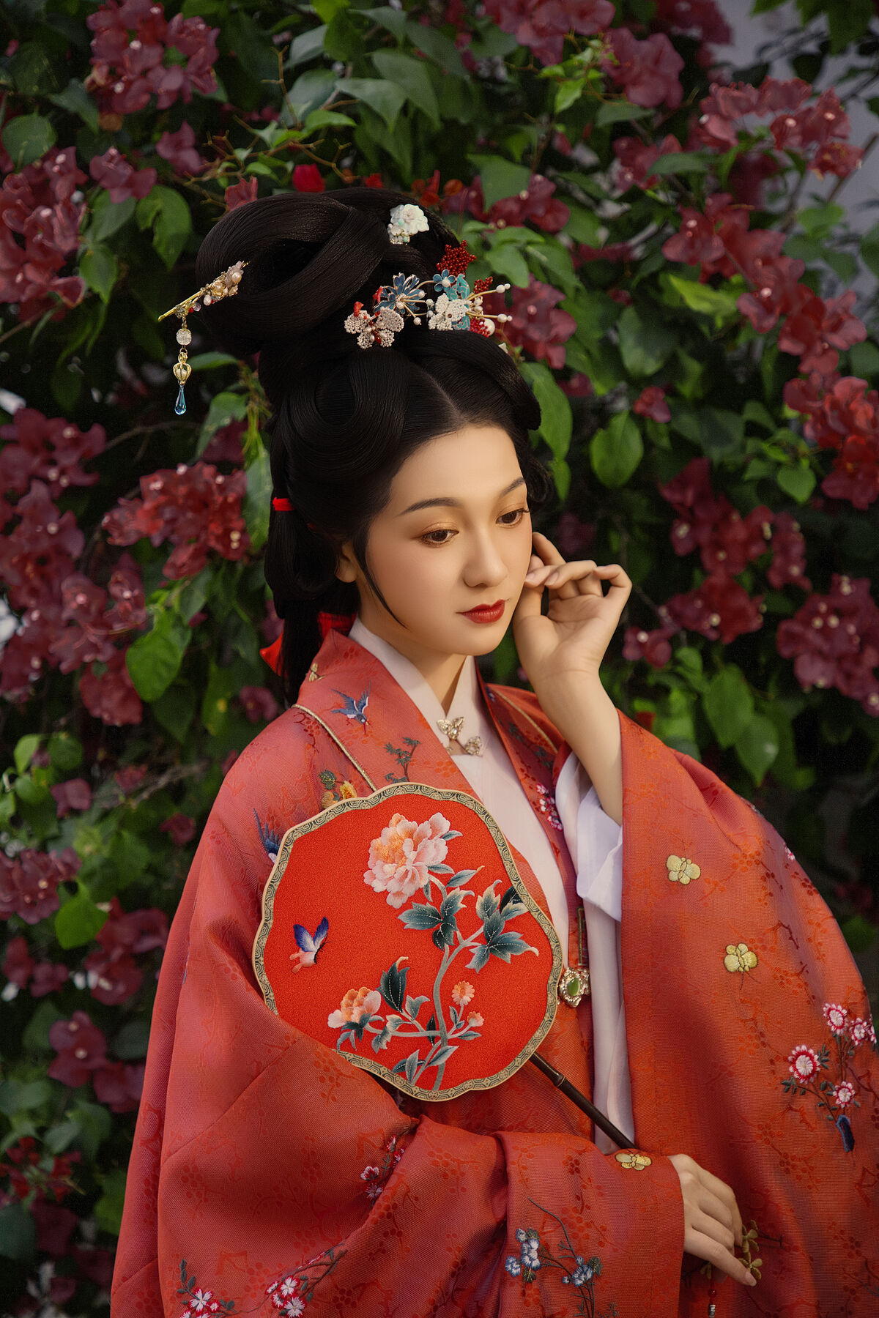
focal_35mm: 77
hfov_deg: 17.7
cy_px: 659
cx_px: 440
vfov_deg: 26.3
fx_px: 2820
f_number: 4
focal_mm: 78
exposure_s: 1/100
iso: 400
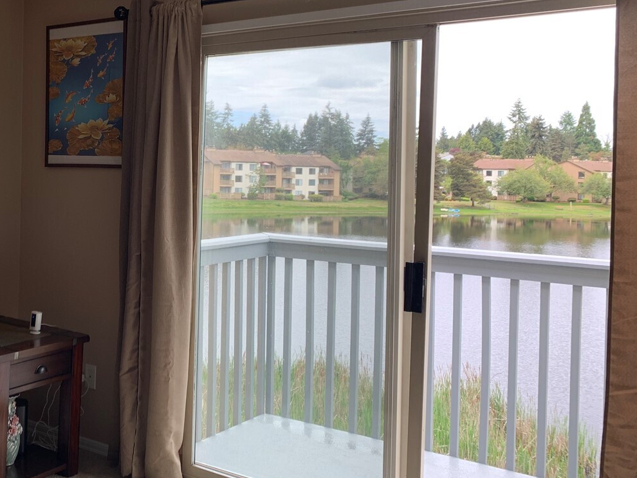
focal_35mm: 42
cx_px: 138
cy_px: 183
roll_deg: -1.3
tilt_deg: +0.2
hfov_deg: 43.0
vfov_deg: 34.2
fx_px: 773
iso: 25
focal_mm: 4.25
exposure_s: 1/169
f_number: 1.8
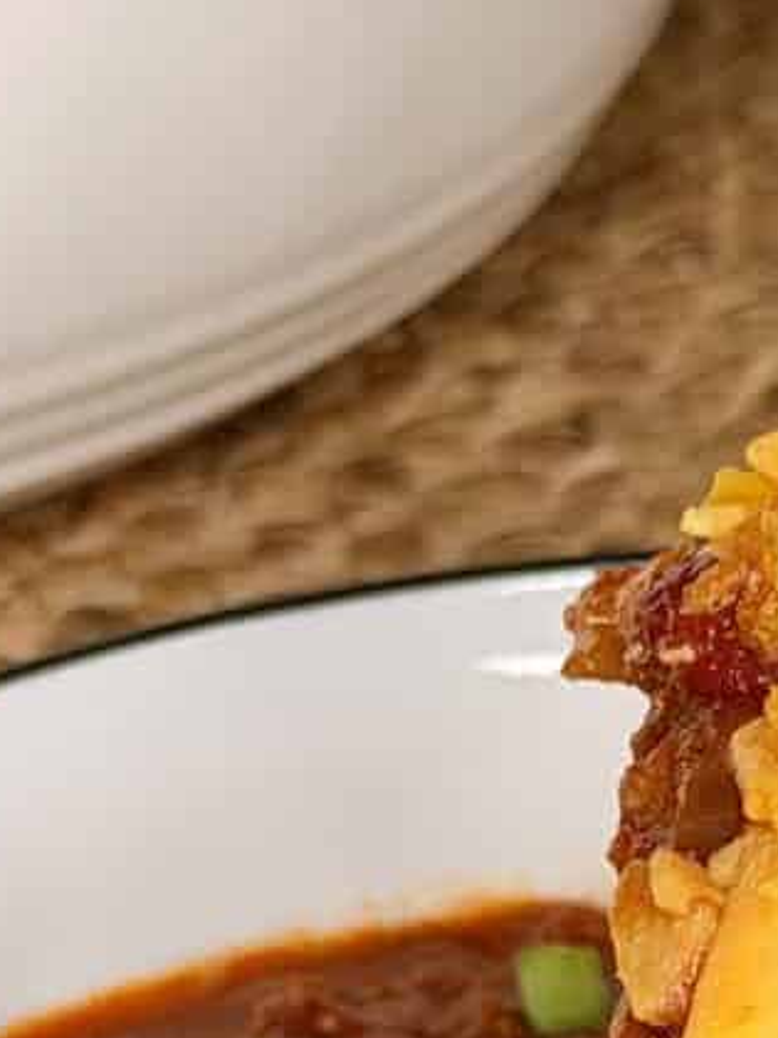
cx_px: 818
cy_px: 1263
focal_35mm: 183
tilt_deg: -34.7
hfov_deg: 8.1
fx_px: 5484
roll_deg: +1.4
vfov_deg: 10.6
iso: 64
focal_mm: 6.76
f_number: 1.78
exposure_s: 1/481
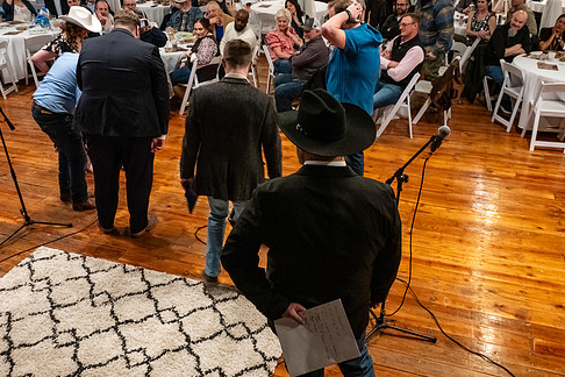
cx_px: 287
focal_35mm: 34
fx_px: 534
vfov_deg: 38.8
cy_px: 170
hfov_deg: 55.8
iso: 6400
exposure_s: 1/40
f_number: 6.3
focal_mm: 28.5
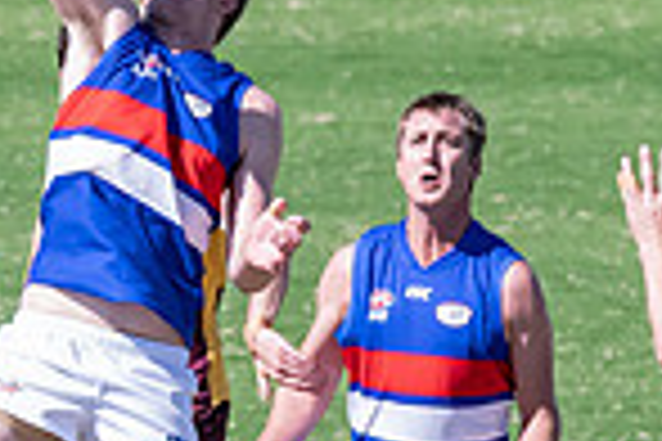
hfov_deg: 0.9
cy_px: 78
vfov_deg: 0.6
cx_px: -488
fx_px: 42052
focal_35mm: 2287
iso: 1000
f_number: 9
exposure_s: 1/2000
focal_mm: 300
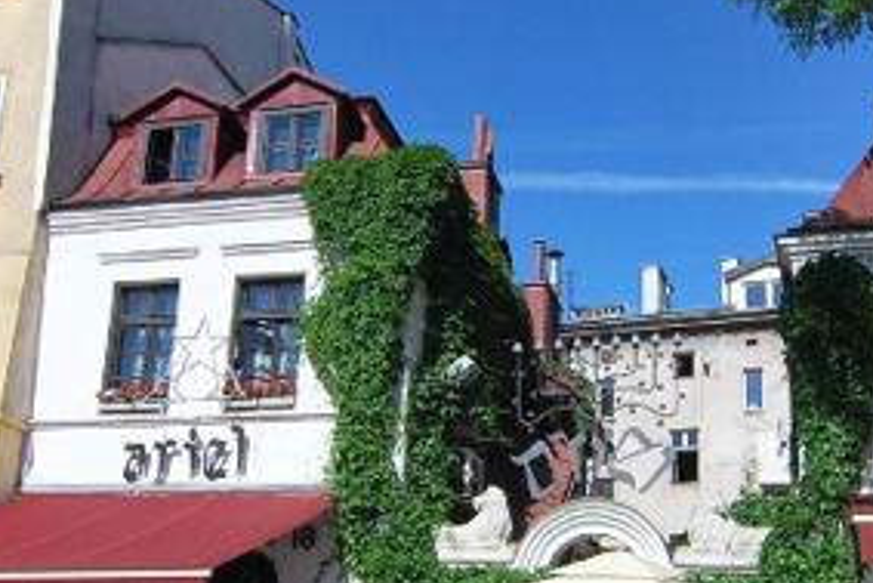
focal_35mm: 40
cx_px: 494
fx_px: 976
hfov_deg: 48.1
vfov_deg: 32.7
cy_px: 427
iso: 200
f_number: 13
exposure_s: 1/125
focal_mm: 11
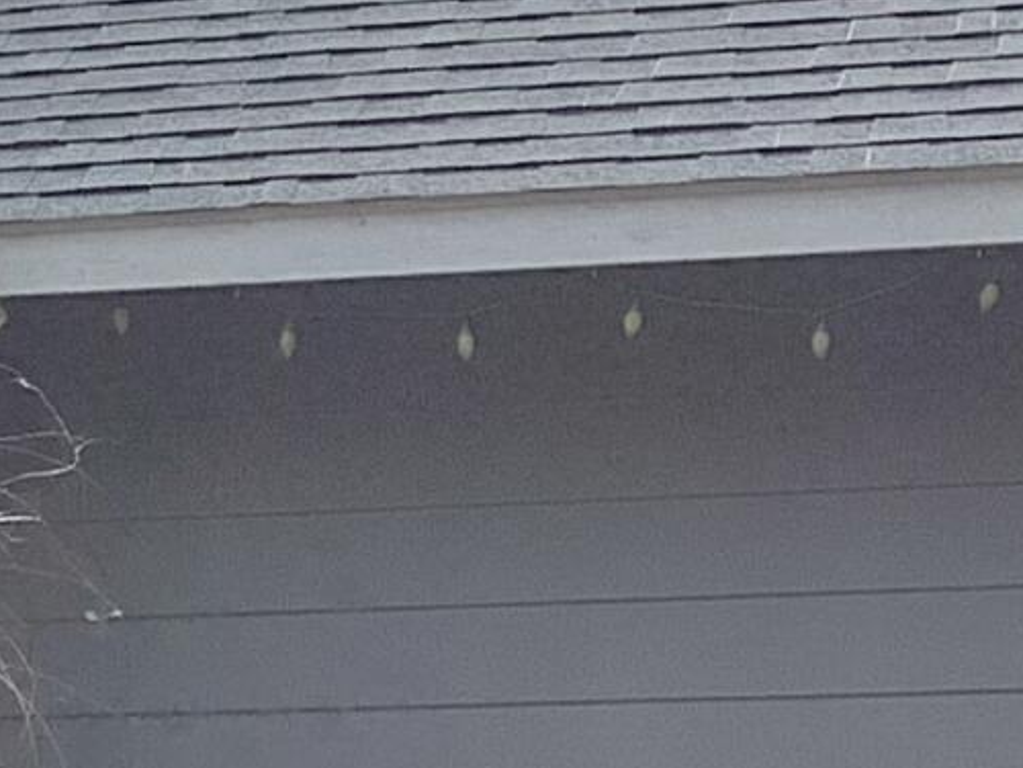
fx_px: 5497
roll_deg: +1.4
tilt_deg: +1.0
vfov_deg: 7.9
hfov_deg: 10.1
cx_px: -735
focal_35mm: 186
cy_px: 1022
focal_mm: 3.3
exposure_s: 1/708
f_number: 2.4
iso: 25
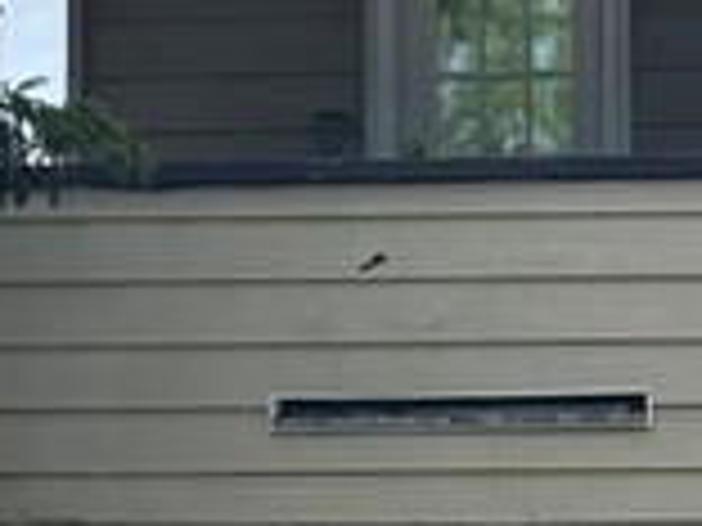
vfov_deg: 4.7
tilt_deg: +8.9
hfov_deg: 6.2
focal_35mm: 316
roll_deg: +0.7
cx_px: 810
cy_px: 180
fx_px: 6408
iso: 64
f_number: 1.78
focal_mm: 6.76
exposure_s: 1/4049
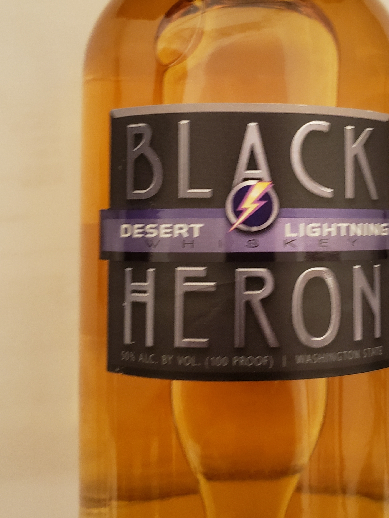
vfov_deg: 40.9
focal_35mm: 46
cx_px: 313
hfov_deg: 30.7
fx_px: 689
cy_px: 193
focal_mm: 4.3
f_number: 1.5
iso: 250
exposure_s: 1/17
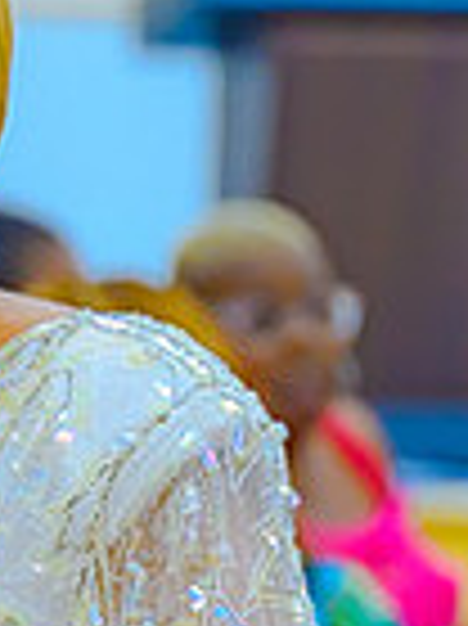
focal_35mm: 422
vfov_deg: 4.7
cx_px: -562
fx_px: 7619
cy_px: 304
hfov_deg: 3.5
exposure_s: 1/125
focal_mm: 70
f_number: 2.8
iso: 560
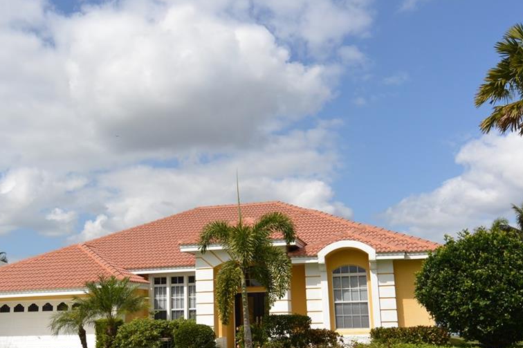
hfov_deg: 46.3
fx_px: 610
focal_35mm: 42
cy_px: 201
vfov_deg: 31.8
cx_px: 232
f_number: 6.3
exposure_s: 1/1250
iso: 160
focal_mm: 11.5
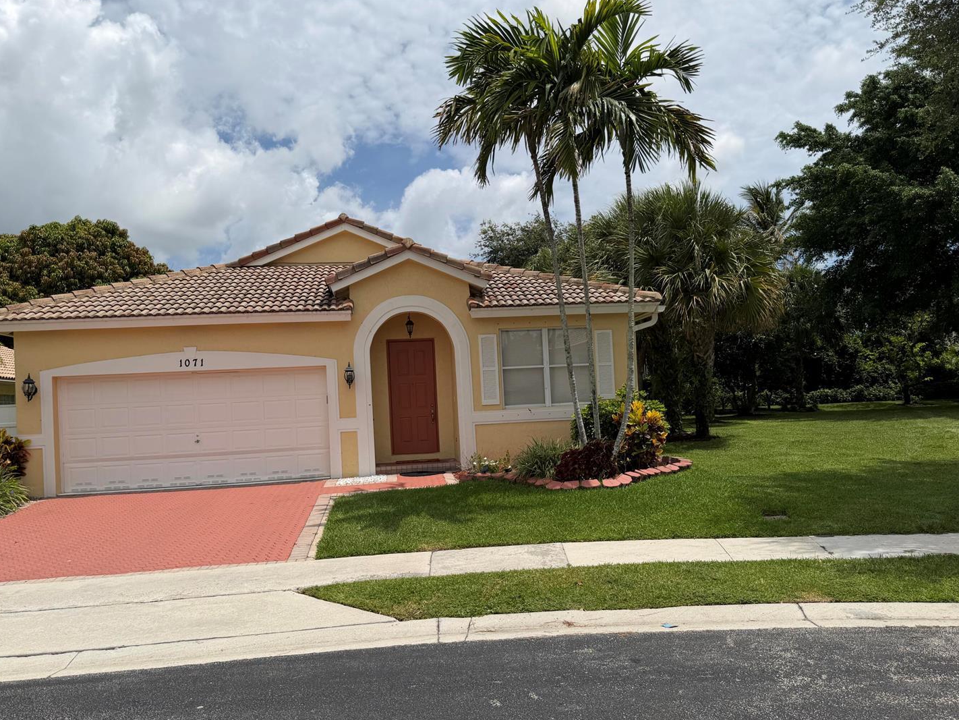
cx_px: 477
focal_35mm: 27
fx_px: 748
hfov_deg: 65.3
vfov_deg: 51.3
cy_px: 401
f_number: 1.78
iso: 80
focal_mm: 6.76
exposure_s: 1/11905
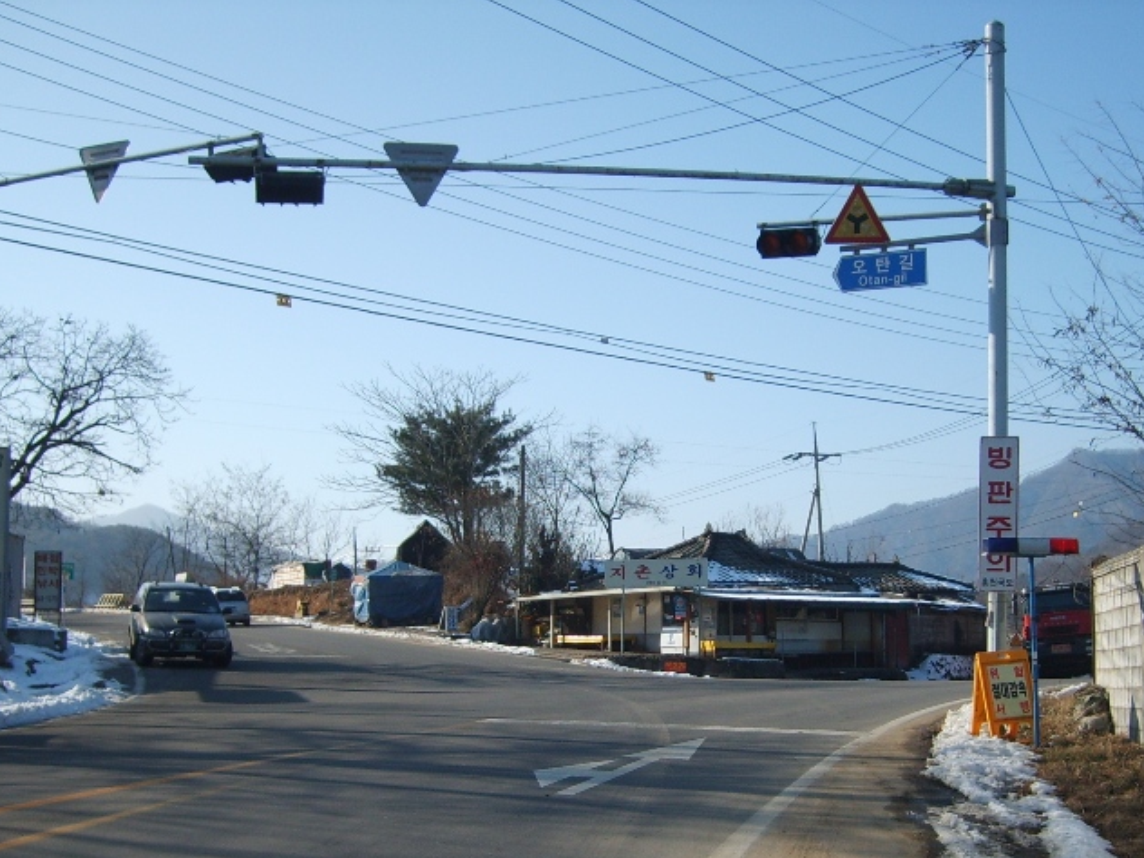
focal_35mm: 41
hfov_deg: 45.8
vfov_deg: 35.1
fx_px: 1355
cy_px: 488
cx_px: 541
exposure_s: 1/180
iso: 50
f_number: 7.1
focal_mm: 5.8
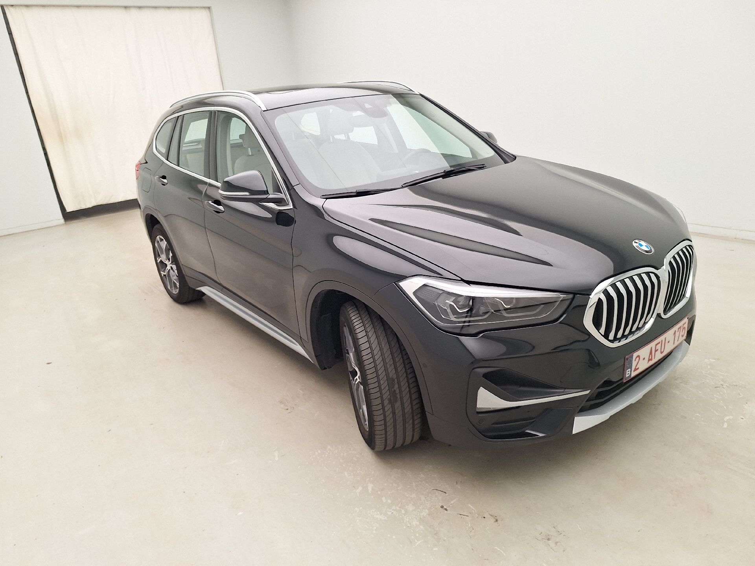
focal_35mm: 23
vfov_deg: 58.9
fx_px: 502
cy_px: 283
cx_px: 378
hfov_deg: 73.9
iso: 64
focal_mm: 5.54
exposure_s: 1/100
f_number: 1.8
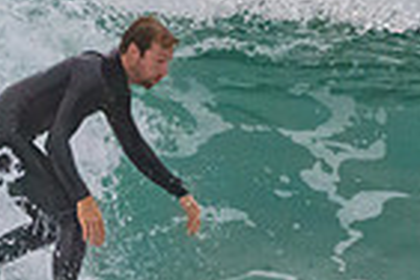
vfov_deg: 0.5
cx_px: 55
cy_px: 237
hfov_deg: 0.8
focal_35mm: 2528
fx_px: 29491
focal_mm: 500
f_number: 5.6
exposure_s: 1/1250
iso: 2500
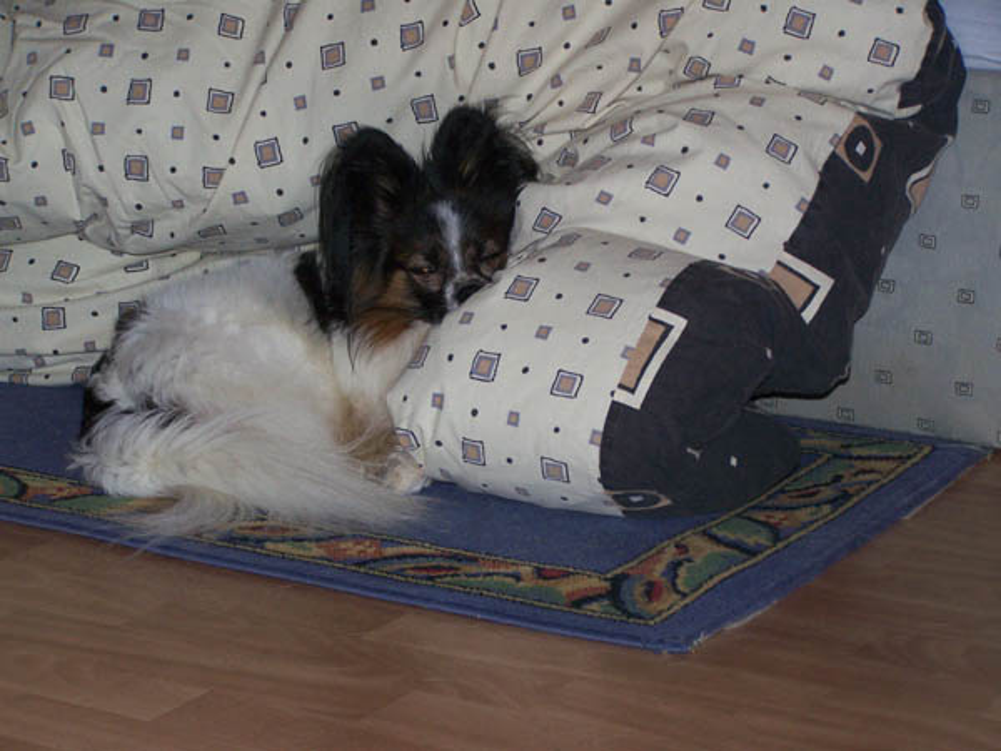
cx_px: 500
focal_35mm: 94
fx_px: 2718
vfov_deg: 15.7
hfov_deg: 20.9
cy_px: 376
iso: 160
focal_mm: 15.6
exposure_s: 1/80
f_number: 3.2
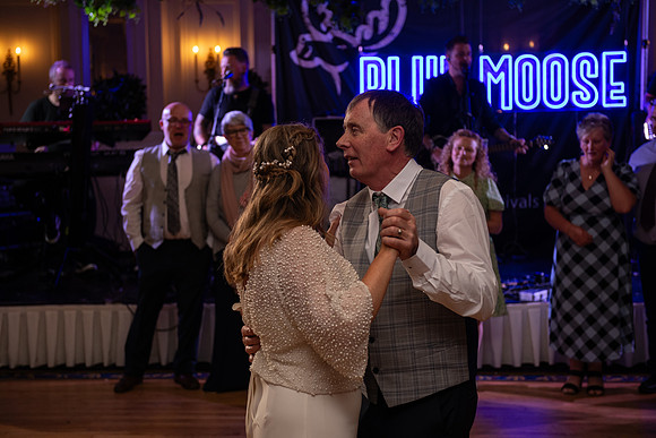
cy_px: 219
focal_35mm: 58
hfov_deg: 34.5
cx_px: 328
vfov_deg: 23.4
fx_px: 1057
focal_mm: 58
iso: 500
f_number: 3.5
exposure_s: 1/160
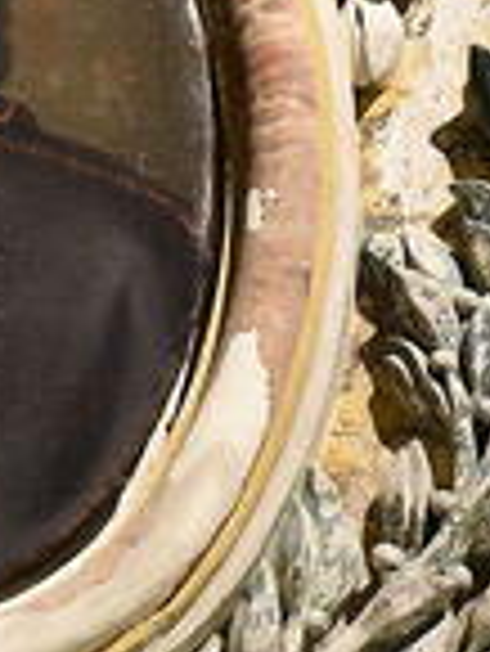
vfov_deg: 7.1
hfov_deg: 5.3
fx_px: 5258
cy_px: 479
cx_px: -157
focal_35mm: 279
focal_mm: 70
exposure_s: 1/60
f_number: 4.8
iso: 12800
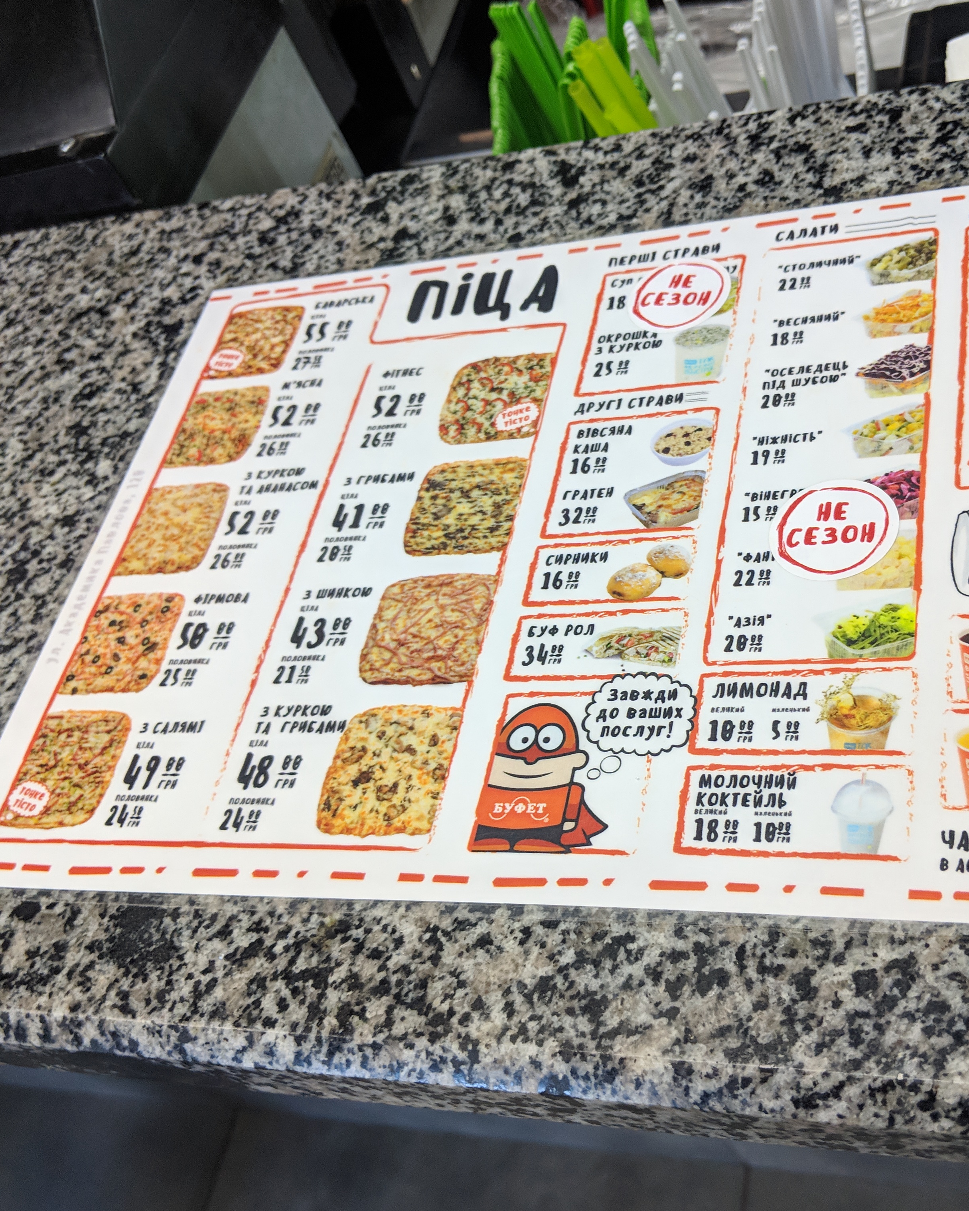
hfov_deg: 41.9
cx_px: 600
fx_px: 1255
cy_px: 623
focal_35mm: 35
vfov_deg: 51.5
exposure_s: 1/108
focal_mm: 4.44
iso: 227
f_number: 1.8
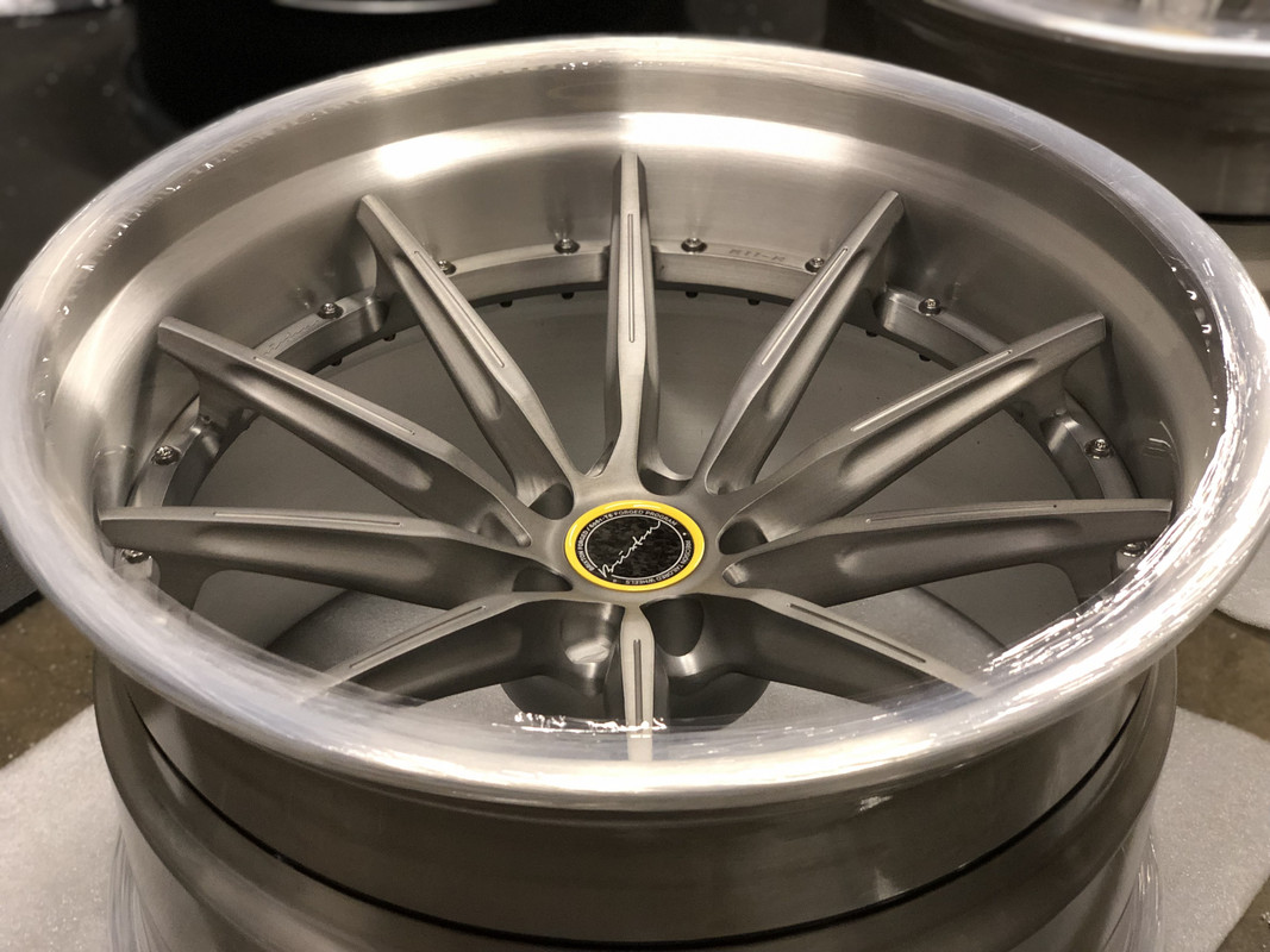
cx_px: 635
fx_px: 1908
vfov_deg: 28.0
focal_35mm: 52
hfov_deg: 36.8
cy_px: 476
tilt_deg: -37.9
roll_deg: +1.0
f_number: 2.4
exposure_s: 1/13
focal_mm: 6
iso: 160
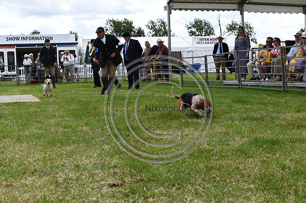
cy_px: 102
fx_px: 425
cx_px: 153
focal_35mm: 50
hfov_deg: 39.6
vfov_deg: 27.0
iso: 720
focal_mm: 50
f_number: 9
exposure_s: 1/1250
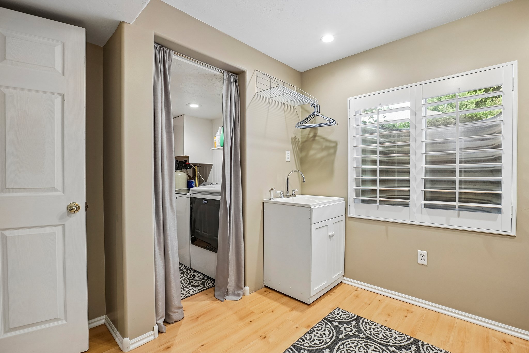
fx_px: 235
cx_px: 264
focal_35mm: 16
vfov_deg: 73.7
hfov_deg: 96.7
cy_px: 176
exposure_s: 1/8
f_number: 8
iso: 400
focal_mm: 16
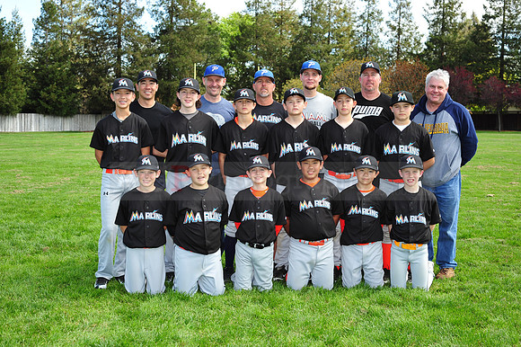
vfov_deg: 27.0
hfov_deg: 39.6
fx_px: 723
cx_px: 260
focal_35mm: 50
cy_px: 174
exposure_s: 1/320
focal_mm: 50
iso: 250
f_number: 6.3
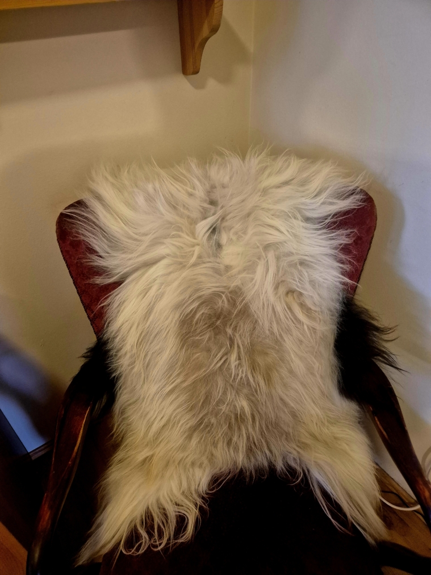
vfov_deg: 73.9
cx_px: 216
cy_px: 288
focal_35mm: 23
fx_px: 382
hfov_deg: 58.9
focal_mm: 5.4
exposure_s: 1/100
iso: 1250
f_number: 1.8
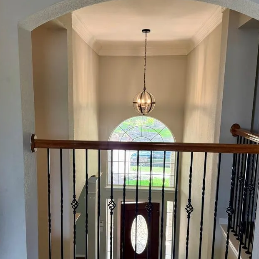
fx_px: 296
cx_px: 116
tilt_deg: -11.2
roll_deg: -1.0
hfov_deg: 47.2
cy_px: 152
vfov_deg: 47.0
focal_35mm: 35
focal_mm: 6.76
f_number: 1.78
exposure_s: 1/120
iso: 200
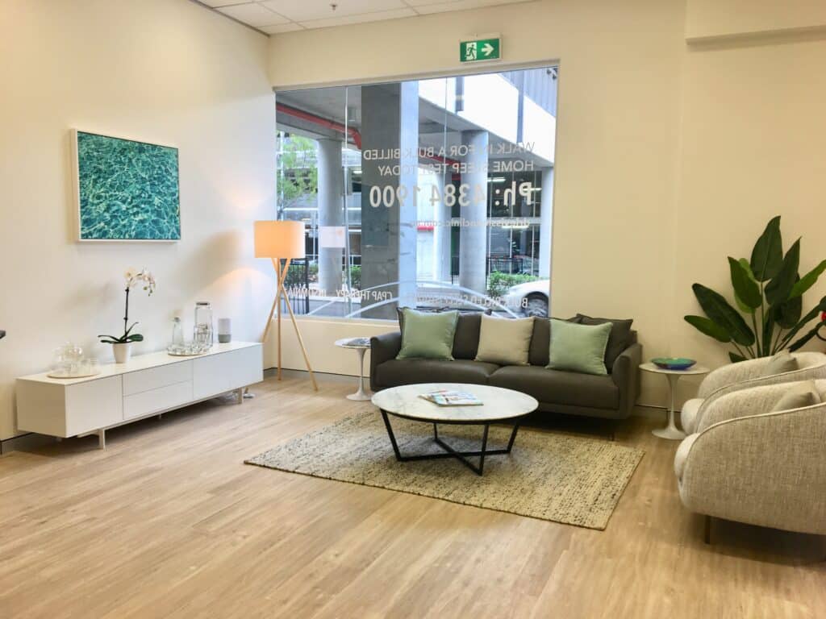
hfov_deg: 61.7
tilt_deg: -4.6
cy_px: 310
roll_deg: -1.0
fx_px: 692
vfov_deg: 48.2
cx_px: 413
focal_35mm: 29
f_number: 2.2
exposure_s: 1/50
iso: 32
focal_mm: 4.15
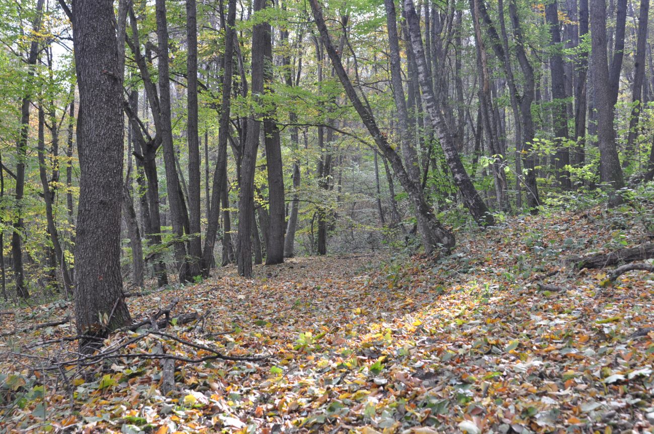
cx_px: 327
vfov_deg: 31.8
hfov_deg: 46.5
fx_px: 762
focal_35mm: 42
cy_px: 217
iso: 640
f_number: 4.5
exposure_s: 1/200
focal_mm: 28
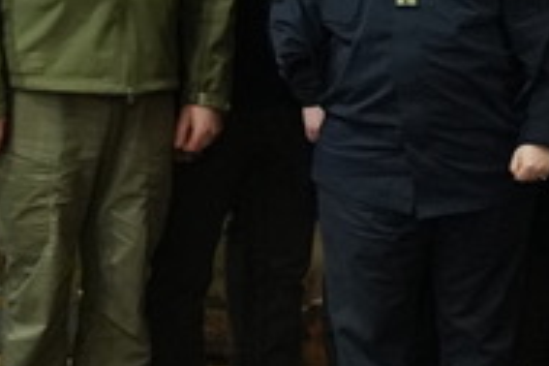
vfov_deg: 8.0
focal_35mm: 172
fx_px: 2623
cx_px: 854
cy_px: 110
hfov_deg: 11.4
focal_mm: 30
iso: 6400
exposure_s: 1/116
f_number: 2.8
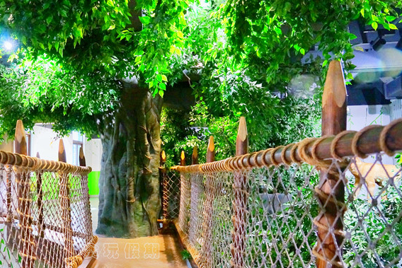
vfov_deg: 35.0
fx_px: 424
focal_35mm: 38
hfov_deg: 49.7
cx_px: 129
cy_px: 118
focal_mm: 18
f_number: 4
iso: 2500
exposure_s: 1/160
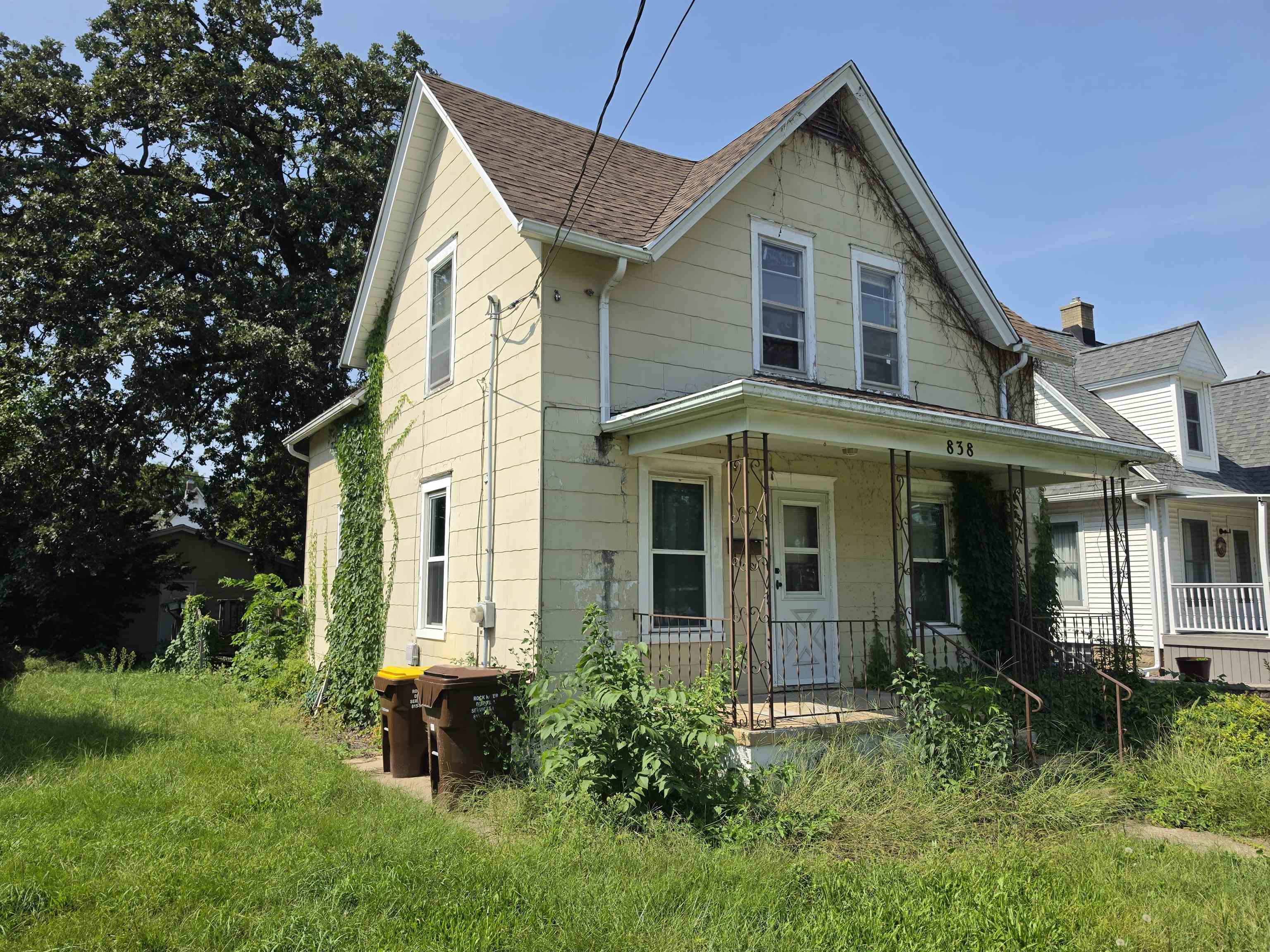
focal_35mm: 23
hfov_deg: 73.9
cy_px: 476
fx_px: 844
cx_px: 635
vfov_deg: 58.9
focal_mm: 6.5
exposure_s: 1/6806
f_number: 1.4
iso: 64
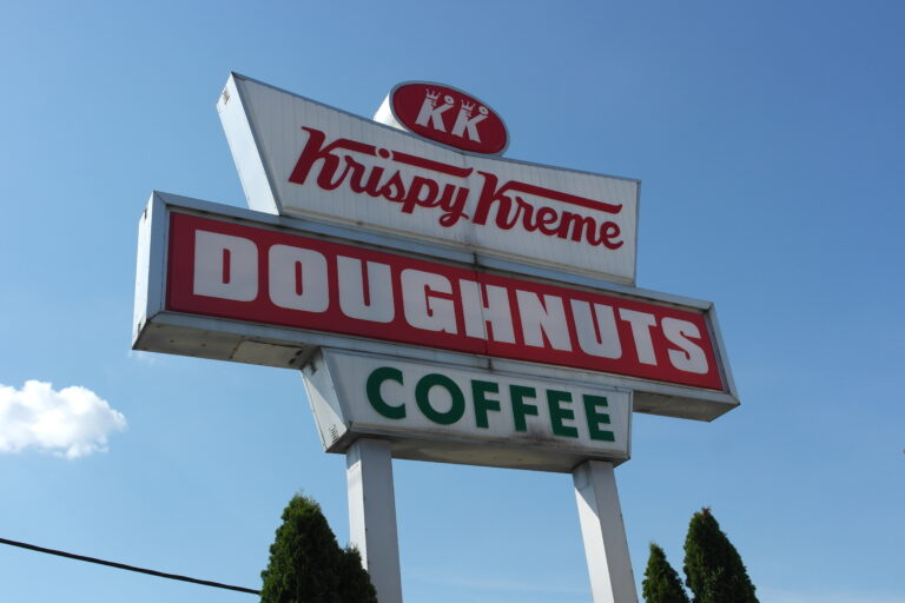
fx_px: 905
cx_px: 452
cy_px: 302
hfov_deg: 53.1
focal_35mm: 36
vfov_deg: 36.9
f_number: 7.1
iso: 100
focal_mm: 24
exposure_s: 1/320
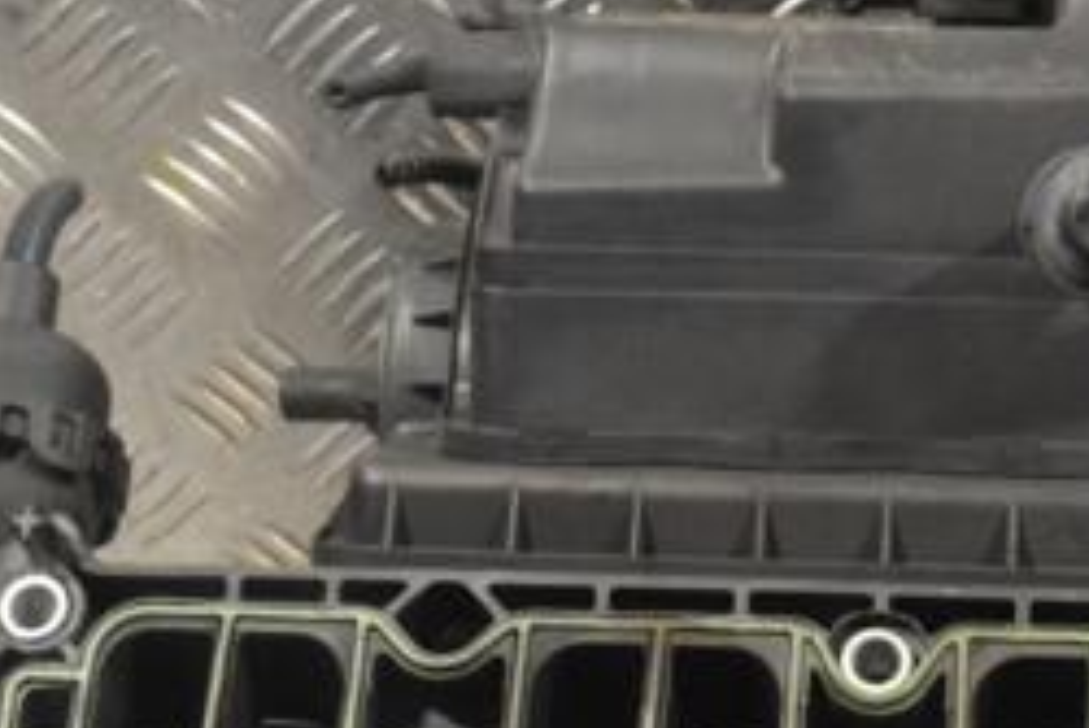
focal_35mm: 104
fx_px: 3154
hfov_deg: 19.5
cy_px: 506
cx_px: 780
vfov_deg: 13.1
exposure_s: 1/250
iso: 3200
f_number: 8
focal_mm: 29
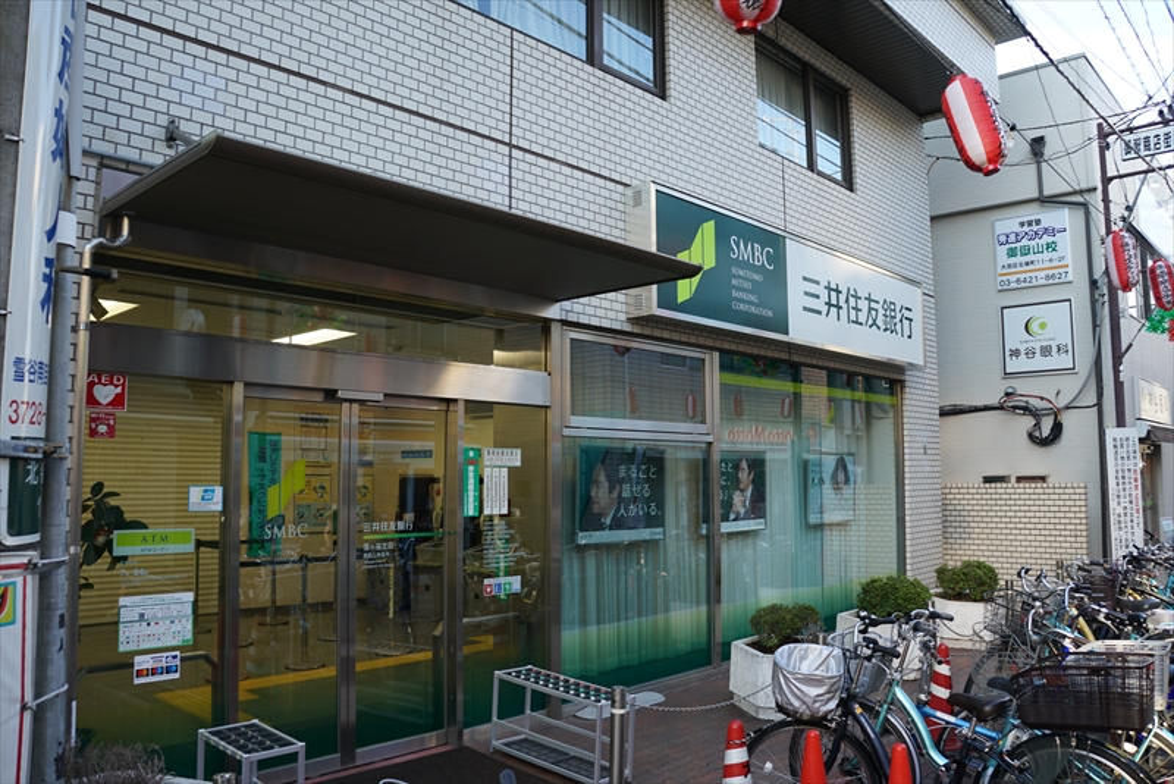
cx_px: 587
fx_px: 881
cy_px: 392
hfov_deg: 67.4
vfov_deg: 48.0
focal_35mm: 27
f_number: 5
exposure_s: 1/60
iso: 125
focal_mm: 18
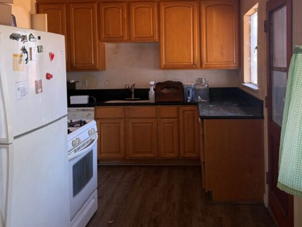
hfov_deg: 51.3
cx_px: 168
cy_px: 70
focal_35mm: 36
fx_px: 314
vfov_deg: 39.0
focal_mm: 6.76
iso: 200
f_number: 1.78
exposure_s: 1/121
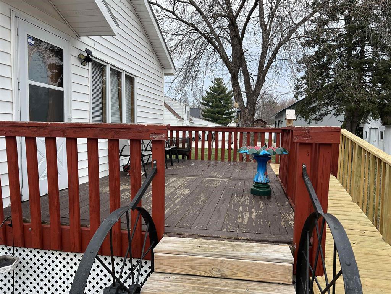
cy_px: 147
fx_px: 294
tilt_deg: -2.2
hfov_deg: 67.3
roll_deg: -0.6
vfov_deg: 53.1
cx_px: 196
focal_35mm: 26
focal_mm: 5.7
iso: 50
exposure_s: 1/1838
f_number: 1.5
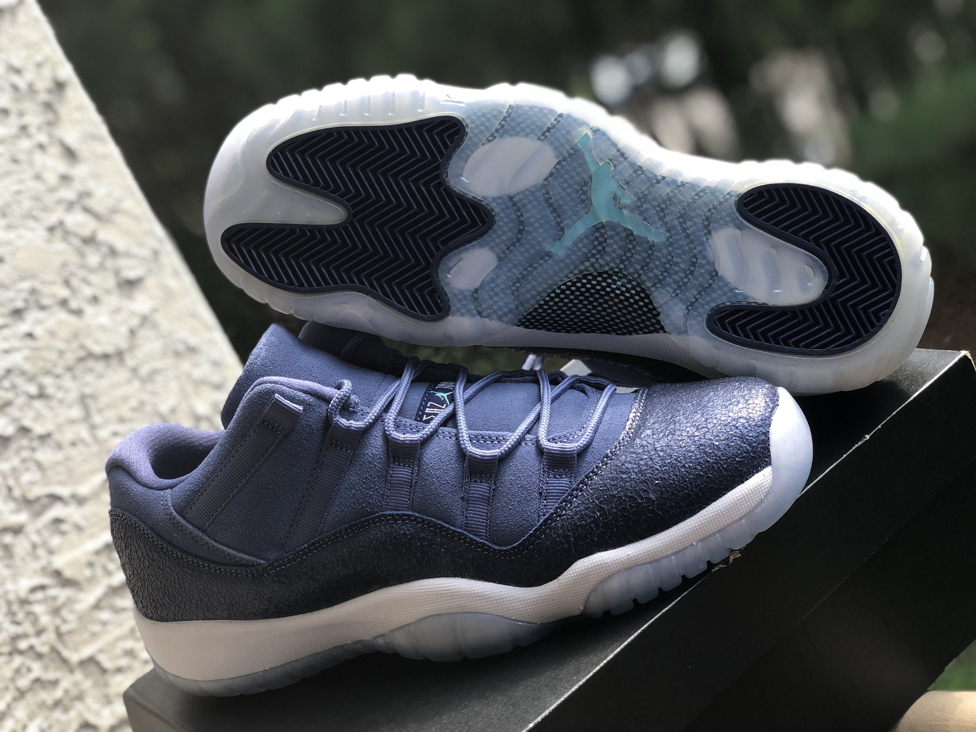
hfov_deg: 36.8
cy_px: 366
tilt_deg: -19.0
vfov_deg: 28.0
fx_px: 1466
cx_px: 488
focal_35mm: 52
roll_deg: +26.4
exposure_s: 1/120
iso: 32
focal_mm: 6
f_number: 2.4
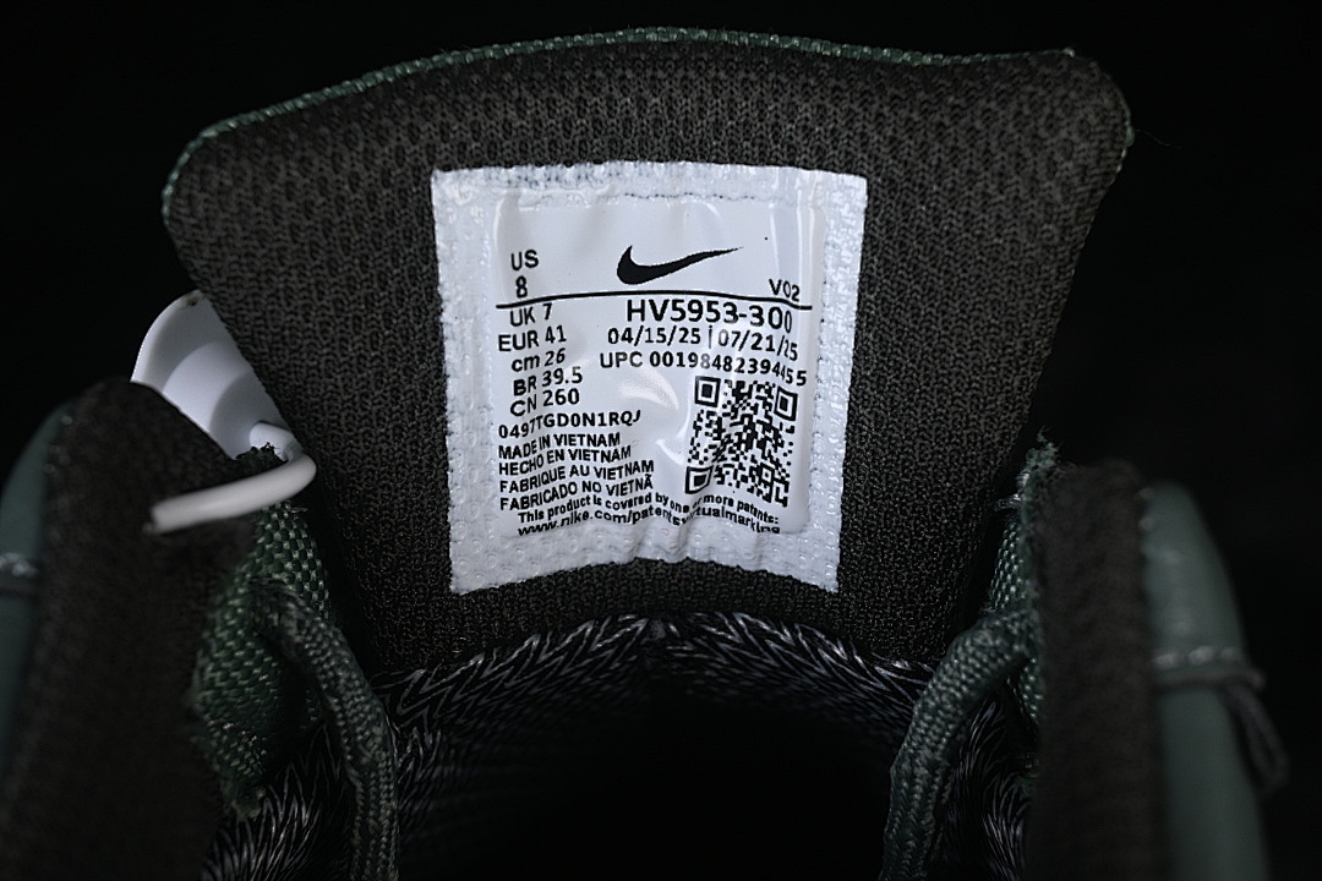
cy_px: 440
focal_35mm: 75
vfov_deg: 18.2
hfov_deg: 27.0
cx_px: 661
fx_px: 2754
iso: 160
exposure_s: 1/80
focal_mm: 50
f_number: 8
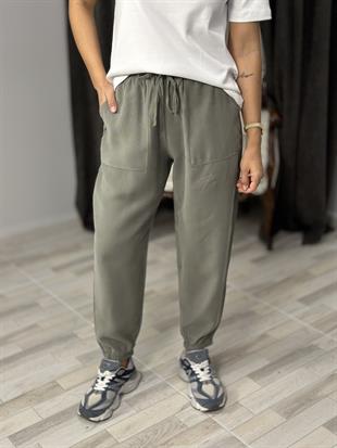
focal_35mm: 48
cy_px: 224
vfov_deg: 39.6
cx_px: 168
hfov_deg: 30.3
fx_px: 623
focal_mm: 6.86
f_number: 1.78
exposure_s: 1/100
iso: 125
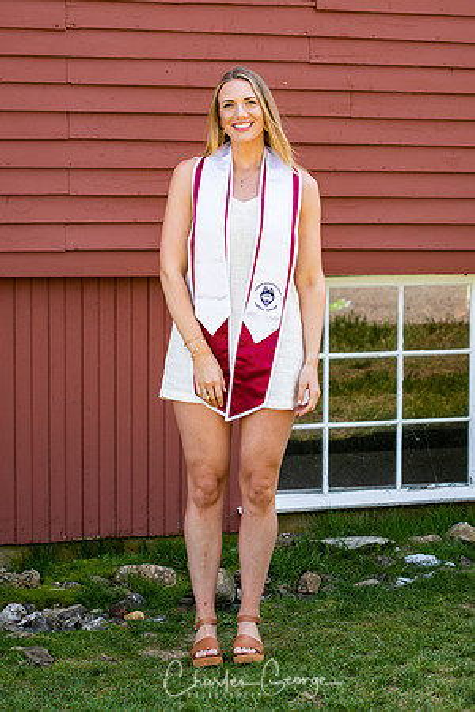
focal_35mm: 105
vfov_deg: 19.5
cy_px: 356
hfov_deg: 13.0
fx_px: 2078
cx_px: 238
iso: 100
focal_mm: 70
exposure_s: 1/250
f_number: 2.8
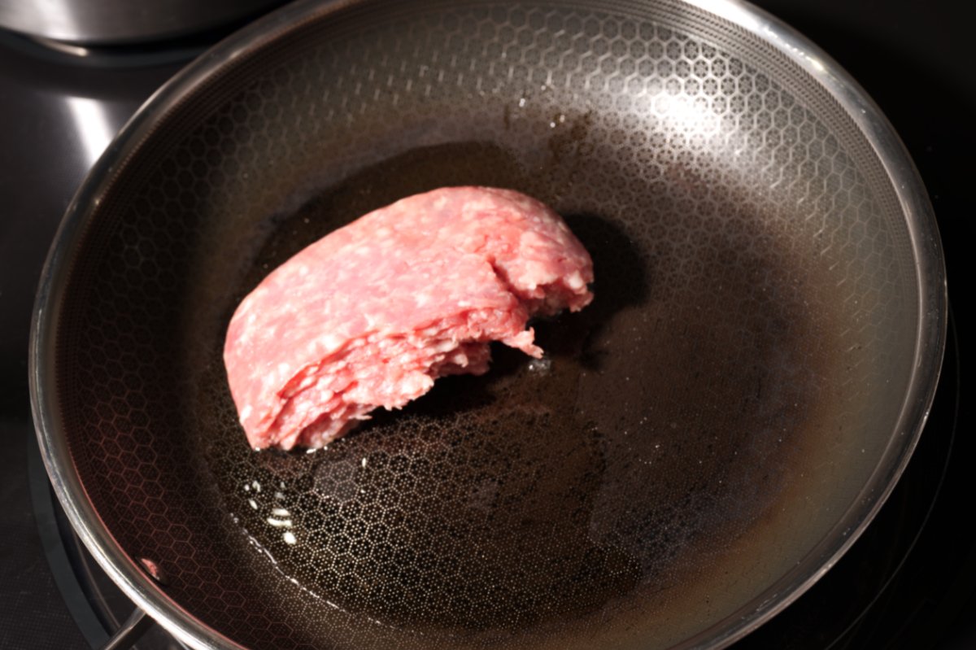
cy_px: 325
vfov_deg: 24.2
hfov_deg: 35.7
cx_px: 488
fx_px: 1518
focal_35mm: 56
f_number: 8
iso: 100
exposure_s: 1/100
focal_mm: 56
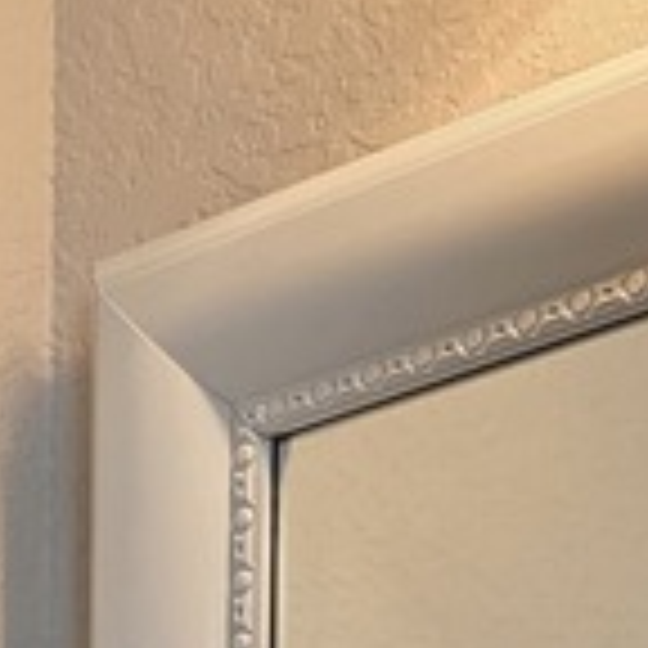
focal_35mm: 204
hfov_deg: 8.1
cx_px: -724
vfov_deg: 6.8
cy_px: 2578
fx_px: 4320
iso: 125
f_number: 1.7
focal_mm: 6.3
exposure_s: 1/120
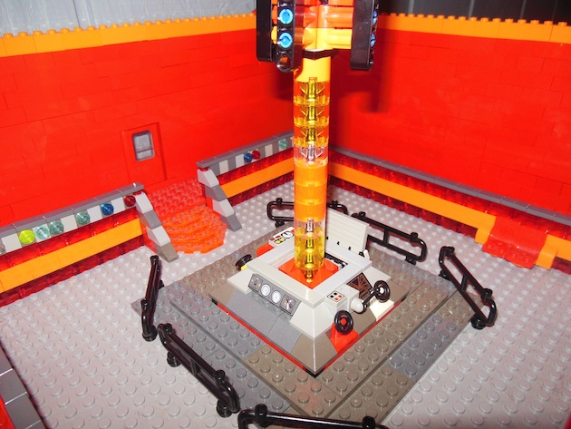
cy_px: 214
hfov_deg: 69.4
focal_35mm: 25
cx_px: 286
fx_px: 413
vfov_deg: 54.9
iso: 125
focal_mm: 4.5
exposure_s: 1/25
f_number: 6.4
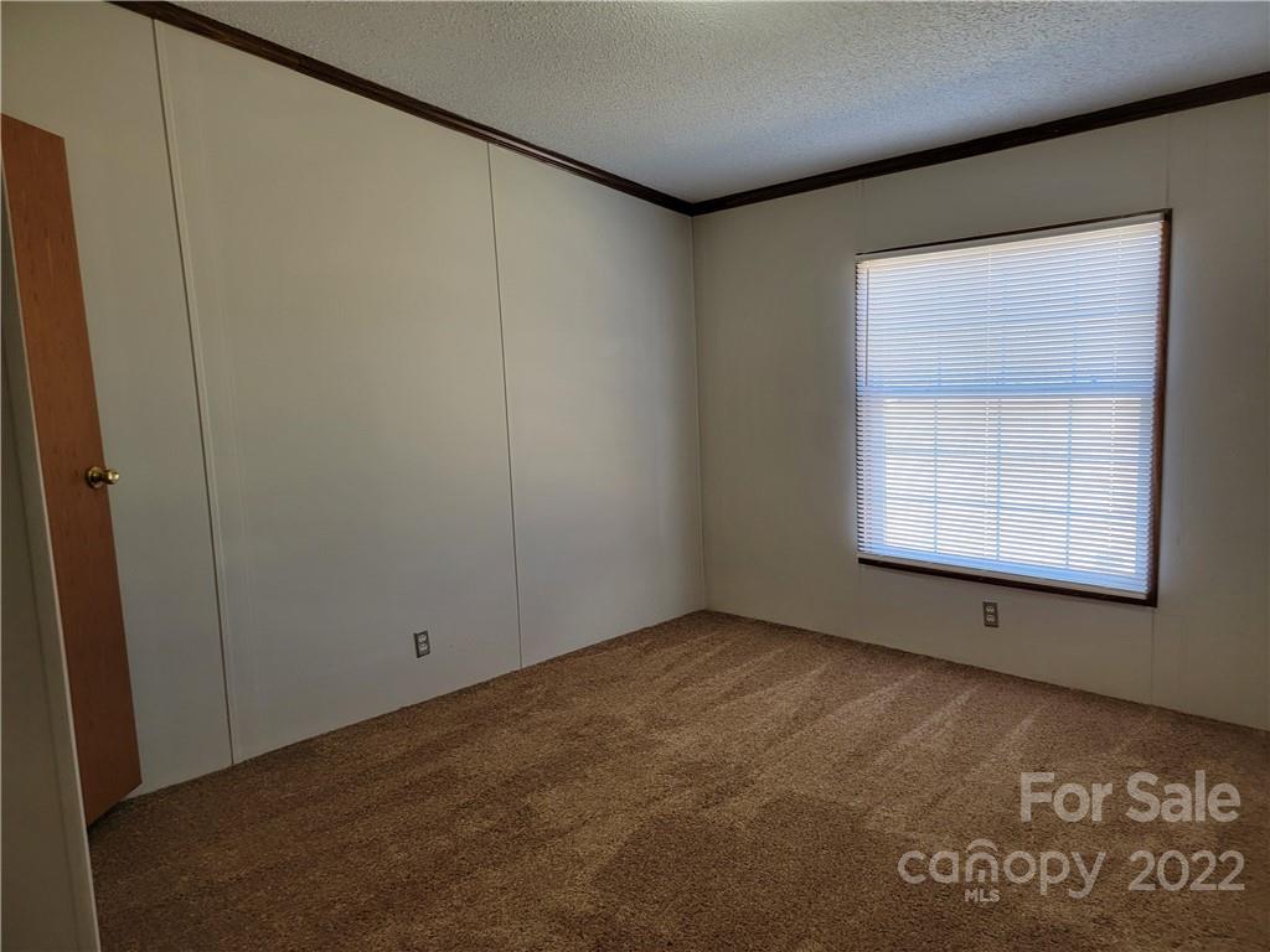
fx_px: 881
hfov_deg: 71.6
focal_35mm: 24
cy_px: 476
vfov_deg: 56.8
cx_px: 635
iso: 125
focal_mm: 6.7
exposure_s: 1/120
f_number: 1.8
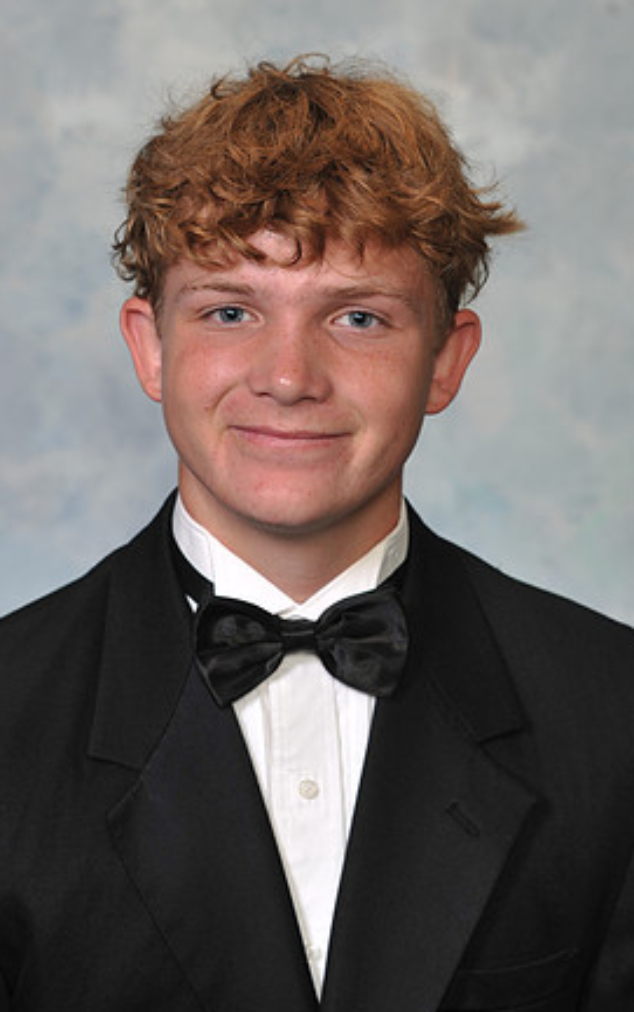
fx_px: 5082
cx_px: 239
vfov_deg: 11.4
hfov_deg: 7.1
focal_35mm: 184
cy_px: 524
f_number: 7.1
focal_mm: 135
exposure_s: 1/125
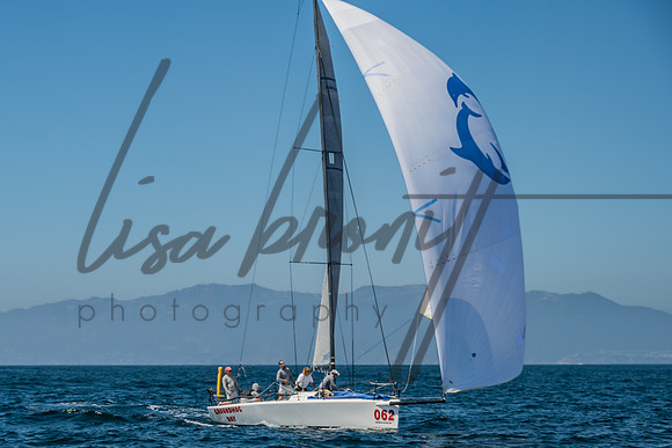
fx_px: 1676
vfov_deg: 15.2
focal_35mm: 90
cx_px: 235
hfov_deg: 22.6
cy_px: 291
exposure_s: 1/400
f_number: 6.3
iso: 160
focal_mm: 69
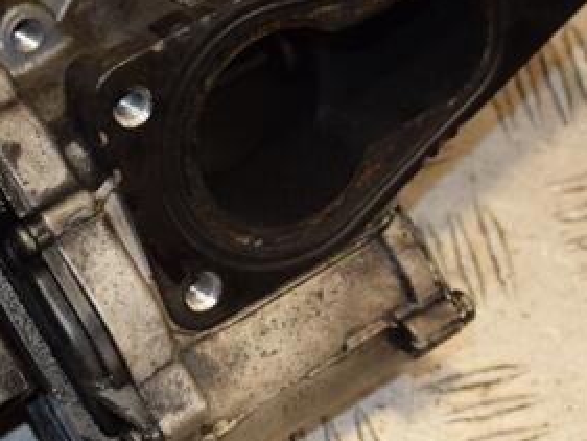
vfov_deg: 9.6
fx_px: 2613
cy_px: 205
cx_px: 221
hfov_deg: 12.8
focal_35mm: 154
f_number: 5.6
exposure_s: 1/200
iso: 800
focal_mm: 50
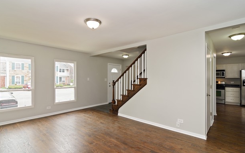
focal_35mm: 18
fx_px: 117
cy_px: 80
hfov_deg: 92.6
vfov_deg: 66.4
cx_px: 119
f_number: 8
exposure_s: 1/25
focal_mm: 11
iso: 200
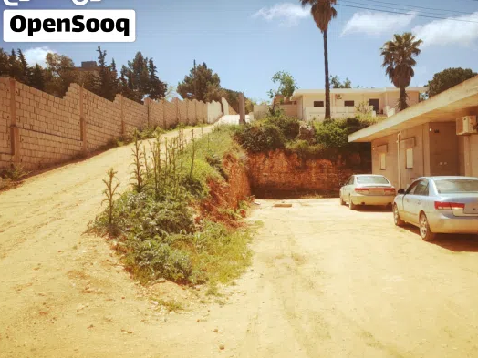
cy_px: 173
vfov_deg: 42.9
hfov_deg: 55.2
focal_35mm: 33
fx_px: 456
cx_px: 273
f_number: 1.9
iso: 50
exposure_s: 1/870
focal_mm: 6.12
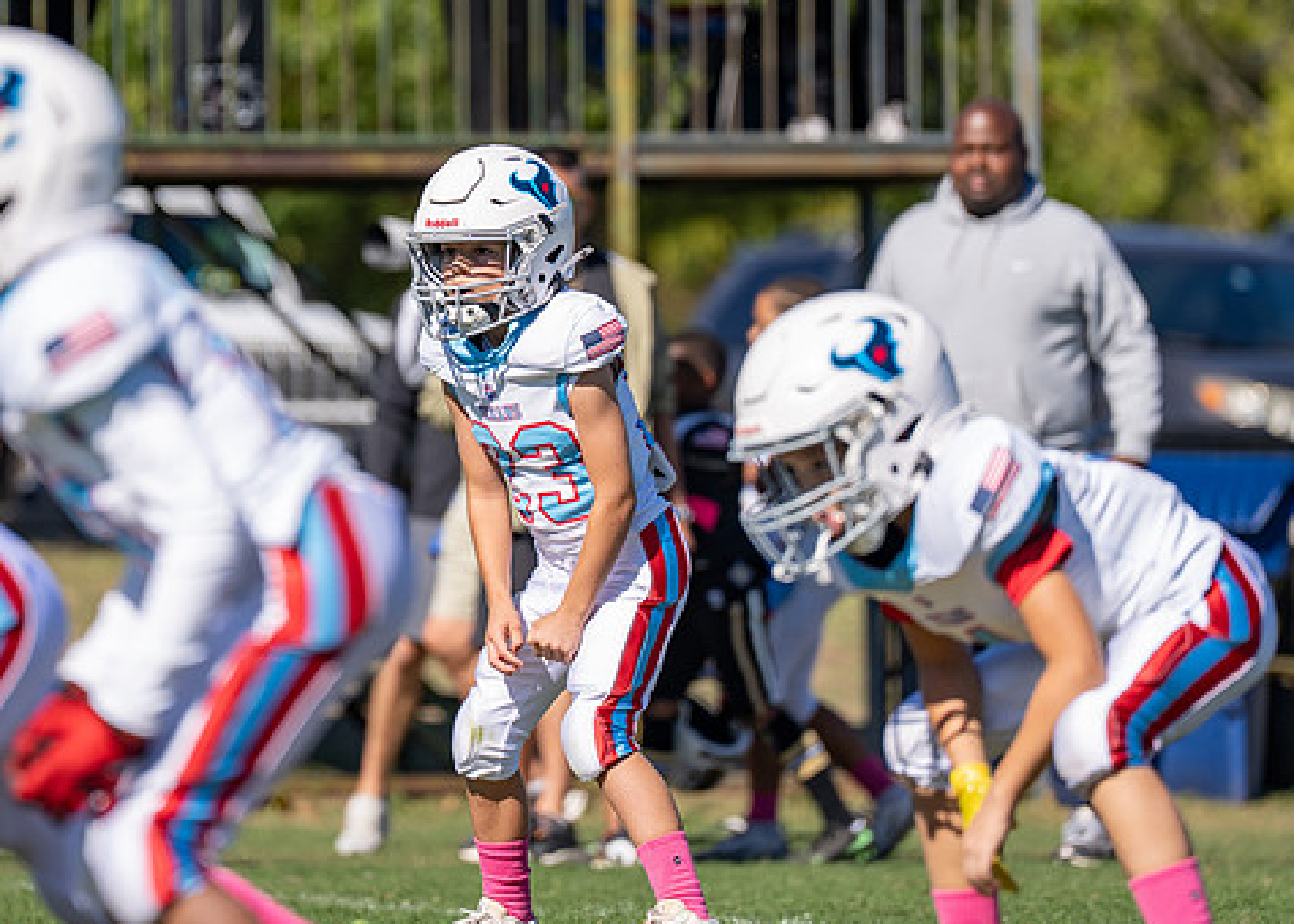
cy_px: 270
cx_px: 489
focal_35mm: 401
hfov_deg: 5.0
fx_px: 14733
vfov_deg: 3.6
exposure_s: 1/2000
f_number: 2.8
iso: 100
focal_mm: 200
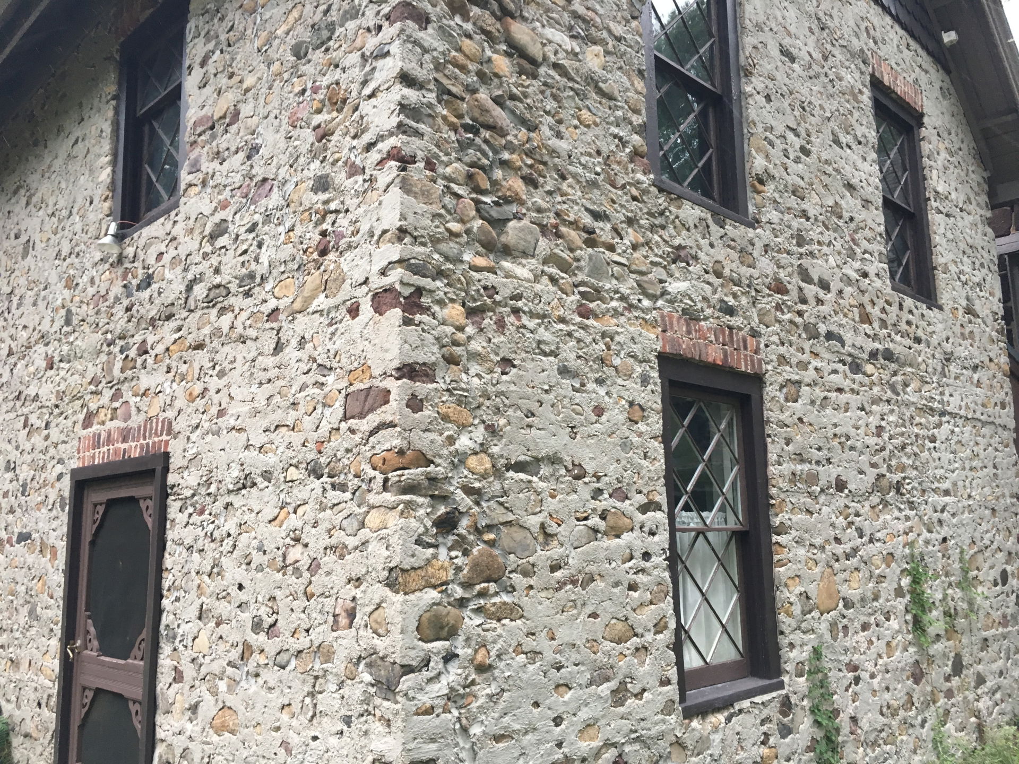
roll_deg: +3.2
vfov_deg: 48.2
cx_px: 510
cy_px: 382
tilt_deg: +12.7
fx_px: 854
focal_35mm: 29
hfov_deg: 61.7
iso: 40
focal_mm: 4.15
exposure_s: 1/30
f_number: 2.2
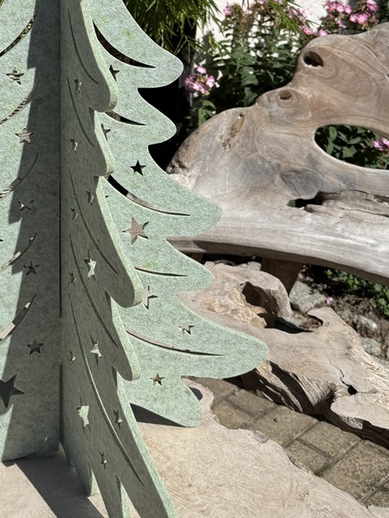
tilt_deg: -15.3
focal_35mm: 49
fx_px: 734
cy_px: 131
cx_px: 84
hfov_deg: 29.1
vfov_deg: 38.0
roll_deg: -2.1
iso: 80
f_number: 1.78
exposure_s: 1/7092
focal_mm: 6.76
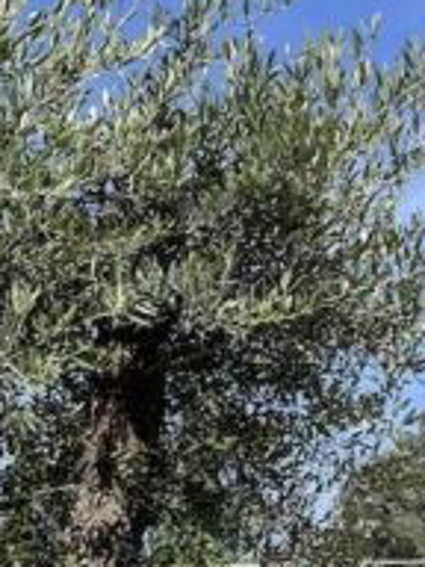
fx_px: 1179
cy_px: 566
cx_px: -53
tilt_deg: +2.6
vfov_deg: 25.7
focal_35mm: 72
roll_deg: +0.4
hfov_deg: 19.5
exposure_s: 1/2564
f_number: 1.6
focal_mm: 4.2
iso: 32
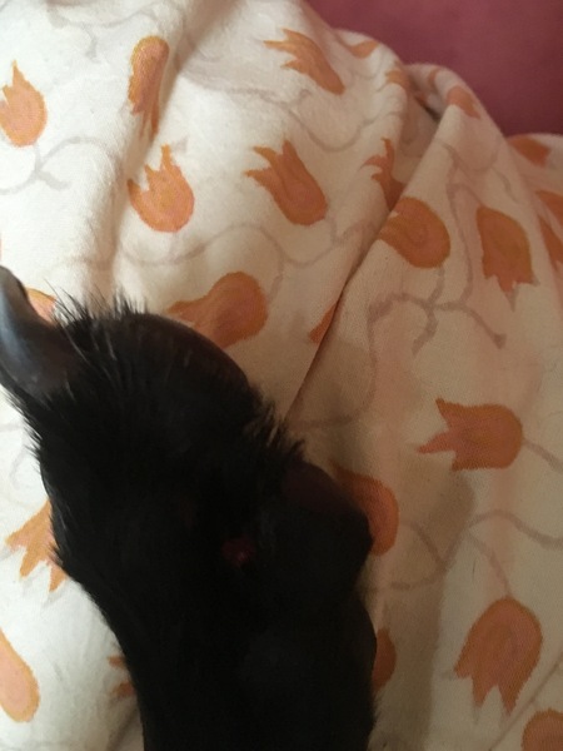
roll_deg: -21.4
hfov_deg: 48.2
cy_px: 376
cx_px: 282
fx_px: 629
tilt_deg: -39.5
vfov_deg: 61.7
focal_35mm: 29
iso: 250
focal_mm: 4.15
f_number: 2.2
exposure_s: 1/17
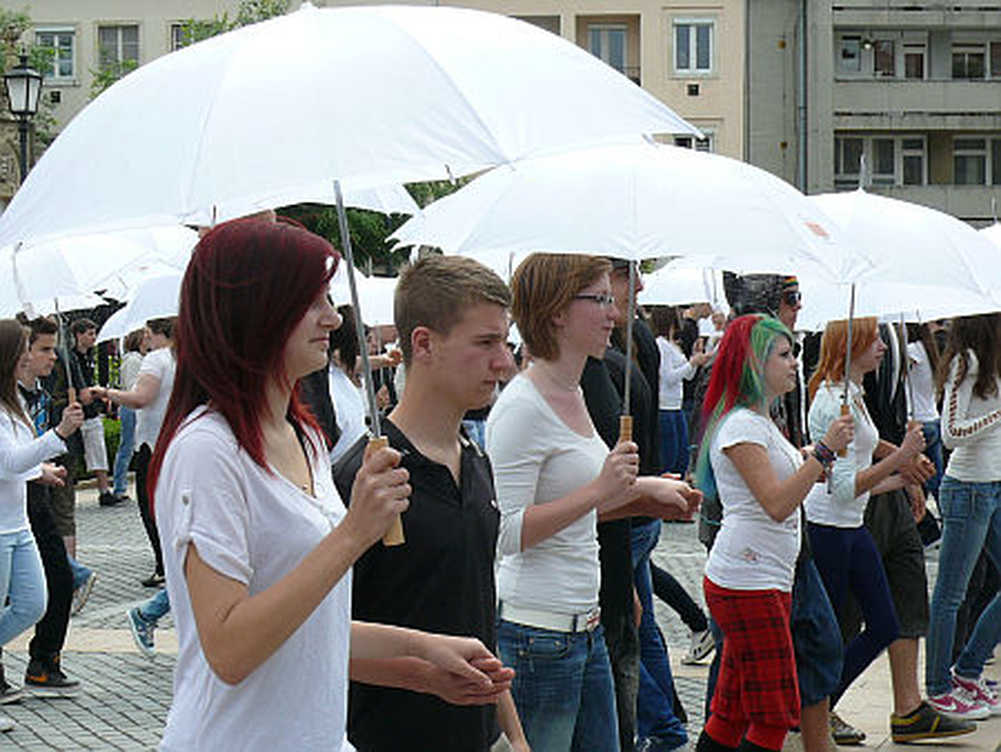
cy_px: 376
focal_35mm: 81
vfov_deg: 18.2
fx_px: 2344
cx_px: 500
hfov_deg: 24.1
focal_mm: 11.9
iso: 100
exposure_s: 1/500
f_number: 6.3
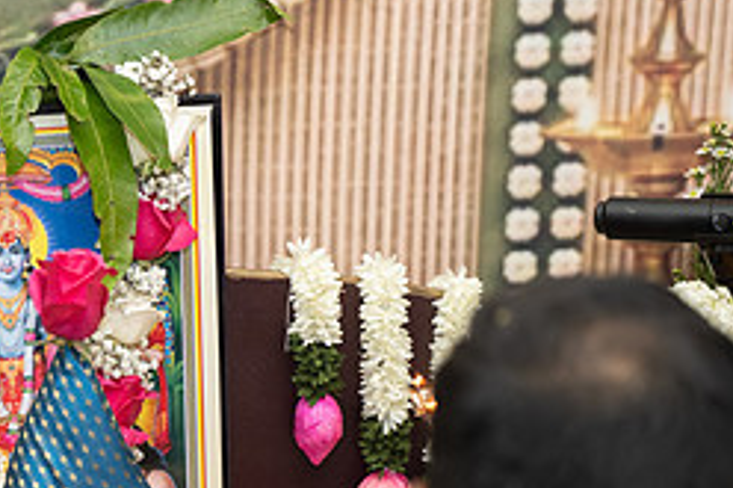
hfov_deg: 12.3
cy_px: 433
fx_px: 3357
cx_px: -59
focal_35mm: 165
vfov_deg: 8.3
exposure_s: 1/200
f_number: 2.8
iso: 500
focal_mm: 70
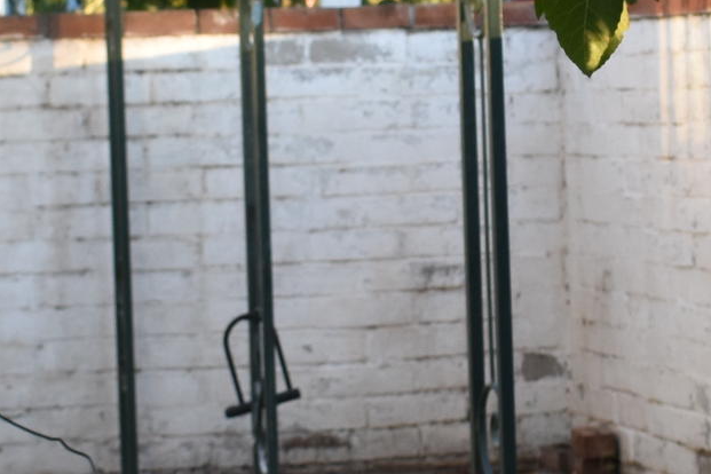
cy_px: 117
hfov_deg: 11.8
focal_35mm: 174
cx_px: 598
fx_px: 3436
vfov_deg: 7.9
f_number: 5.6
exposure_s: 1/125
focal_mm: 24
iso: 400
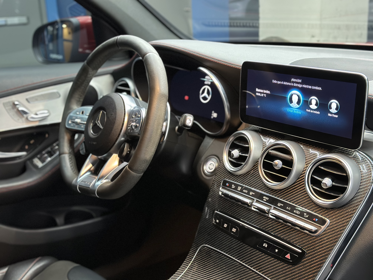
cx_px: 186
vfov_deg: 30.3
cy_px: 140
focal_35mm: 48
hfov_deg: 39.7
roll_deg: +3.6
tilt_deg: -16.8
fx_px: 517
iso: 640
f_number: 1.78
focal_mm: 6.86
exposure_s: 1/40
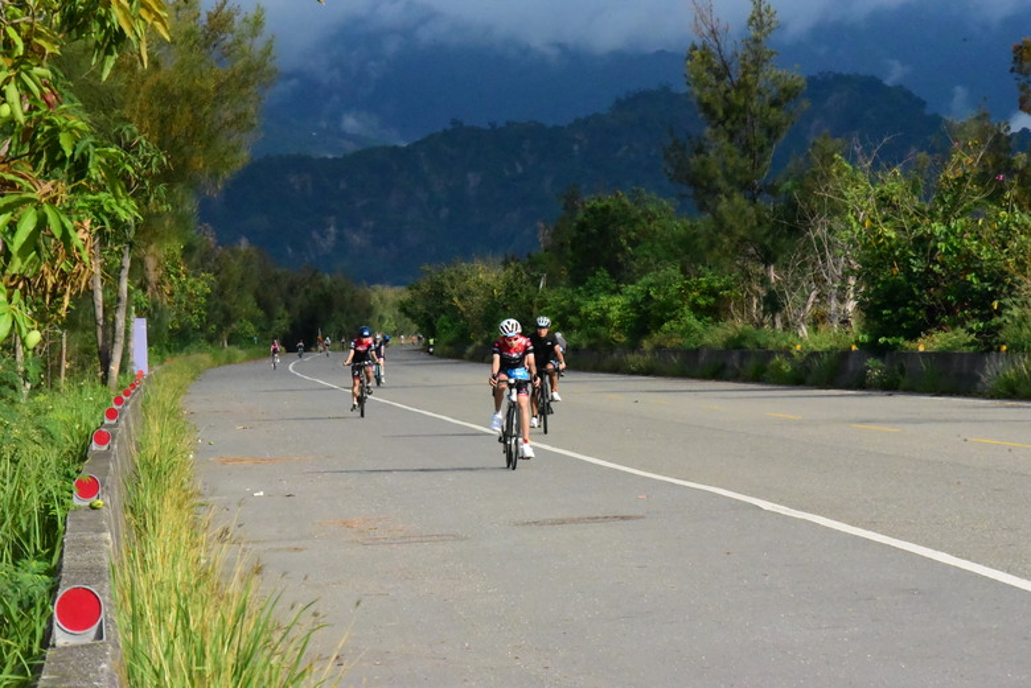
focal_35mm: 175
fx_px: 5014
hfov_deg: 11.7
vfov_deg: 7.9
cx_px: 516
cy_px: 344
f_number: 25
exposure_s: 1/4000
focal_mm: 175
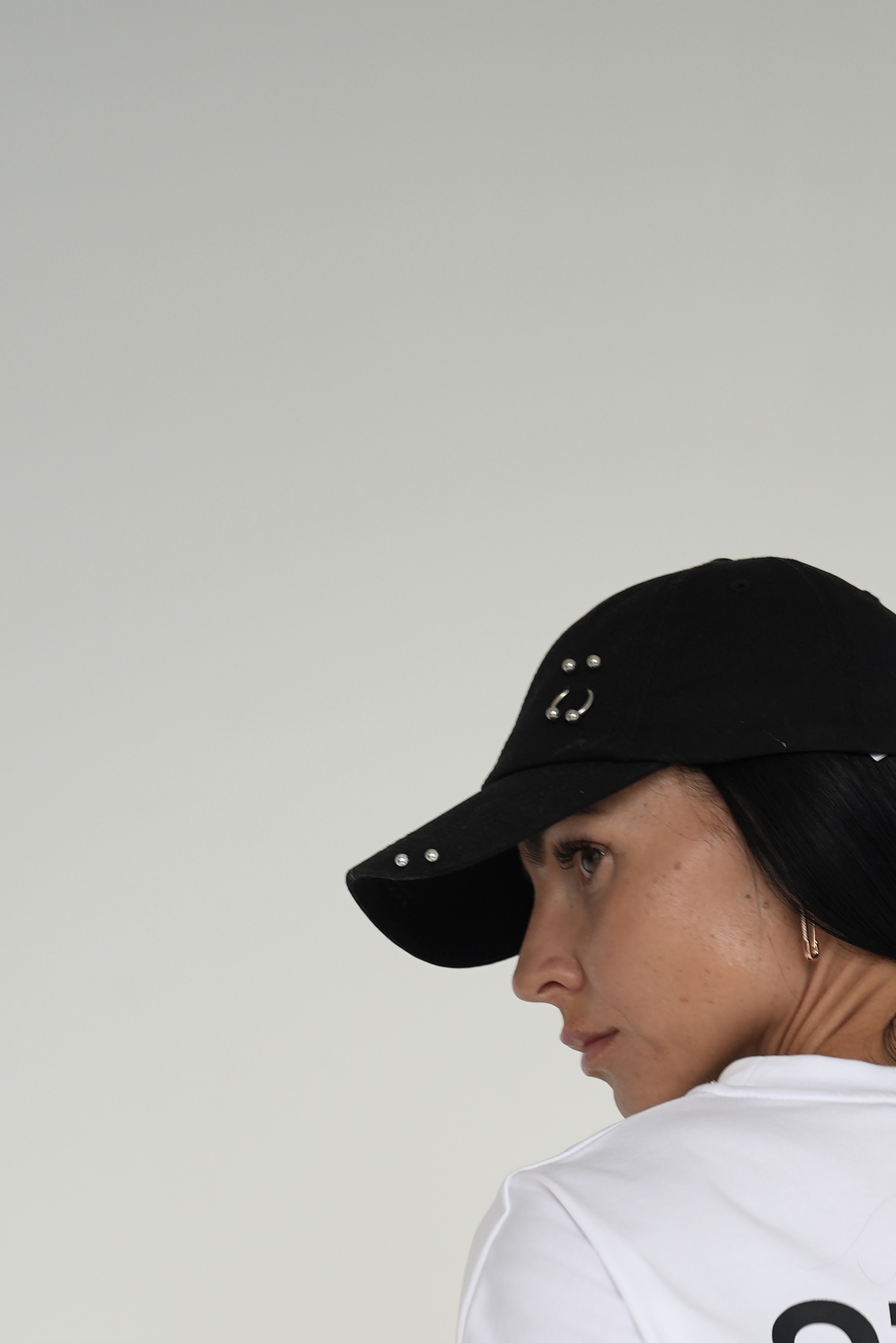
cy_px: 1678
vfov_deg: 19.7
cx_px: 861
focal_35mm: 96
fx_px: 3598
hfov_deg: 14.0
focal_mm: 35.9
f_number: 3.2
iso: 100
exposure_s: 1/50
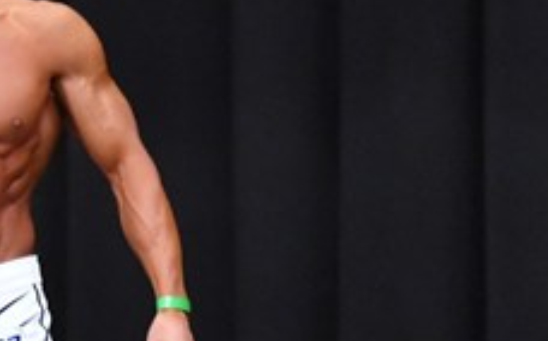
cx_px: 18
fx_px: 12414
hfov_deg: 2.5
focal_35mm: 832
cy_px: 351
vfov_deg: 1.6
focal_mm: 160
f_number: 5.6
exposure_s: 1/400
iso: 8000
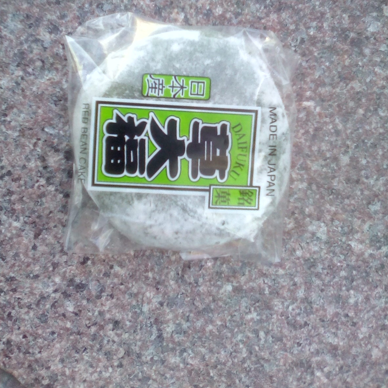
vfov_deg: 39.7
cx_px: 192
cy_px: 140
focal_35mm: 42
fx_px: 533
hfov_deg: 40.0
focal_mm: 2.9
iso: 56
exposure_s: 1/185
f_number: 2.8
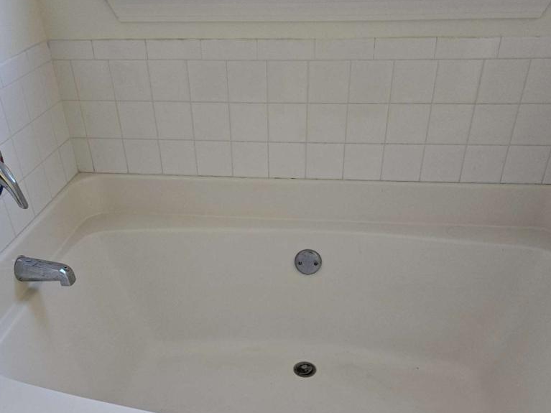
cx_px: 270
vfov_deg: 38.9
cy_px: 297
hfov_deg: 51.4
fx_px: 573
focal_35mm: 36
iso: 100
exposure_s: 1/72.1
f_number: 1.8
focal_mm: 5.4
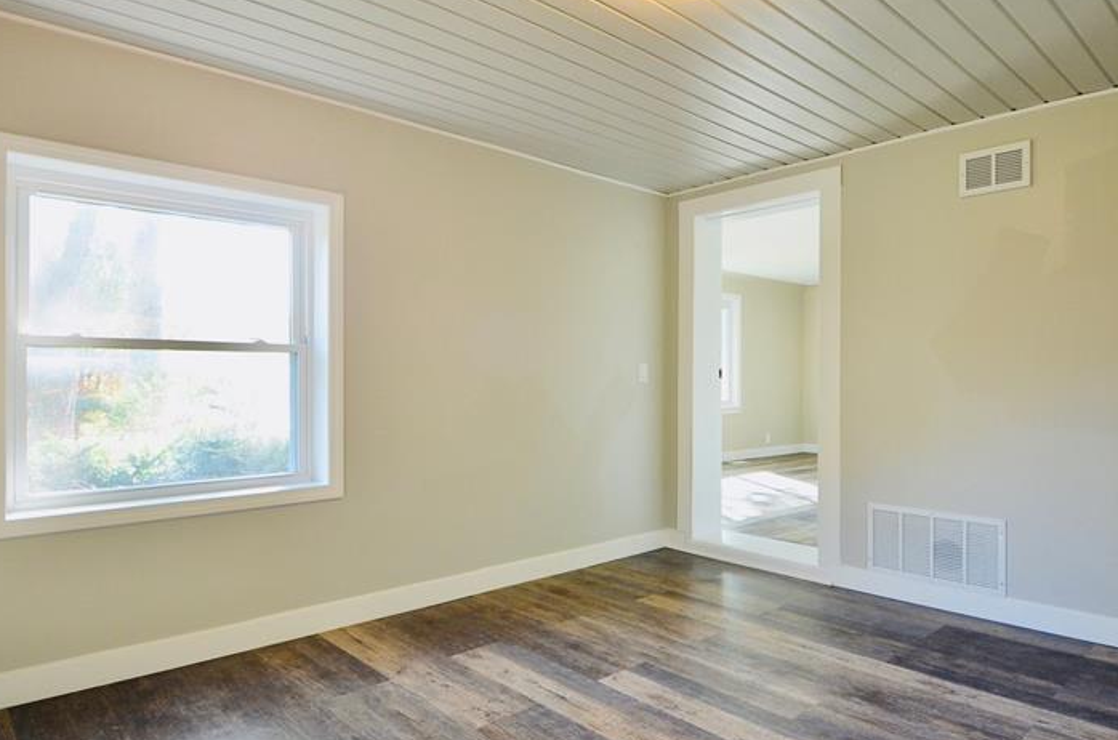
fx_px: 682
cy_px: 394
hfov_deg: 78.2
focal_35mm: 22
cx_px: 644
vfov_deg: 56.9
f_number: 4
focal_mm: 10
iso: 560
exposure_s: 1/60
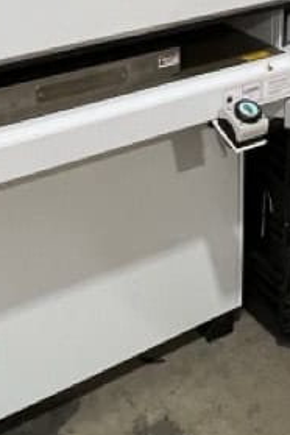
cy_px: -65
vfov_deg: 28.8
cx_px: 182
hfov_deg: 21.9
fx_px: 749
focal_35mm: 62
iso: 160
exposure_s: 1/60
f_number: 1.8
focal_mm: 1.6
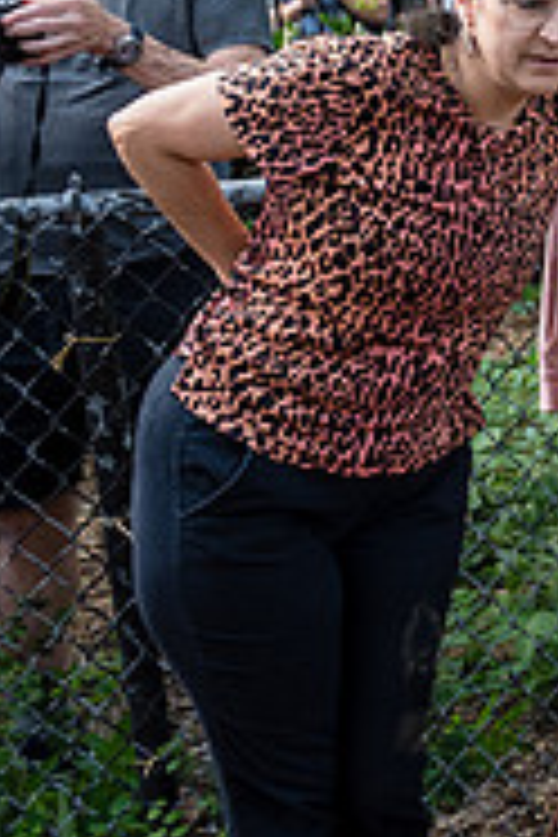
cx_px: 1292
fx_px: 1744
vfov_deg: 25.8
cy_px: 20
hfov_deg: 13.7
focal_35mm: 75
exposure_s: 1/200
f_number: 3.5
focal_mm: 24
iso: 800
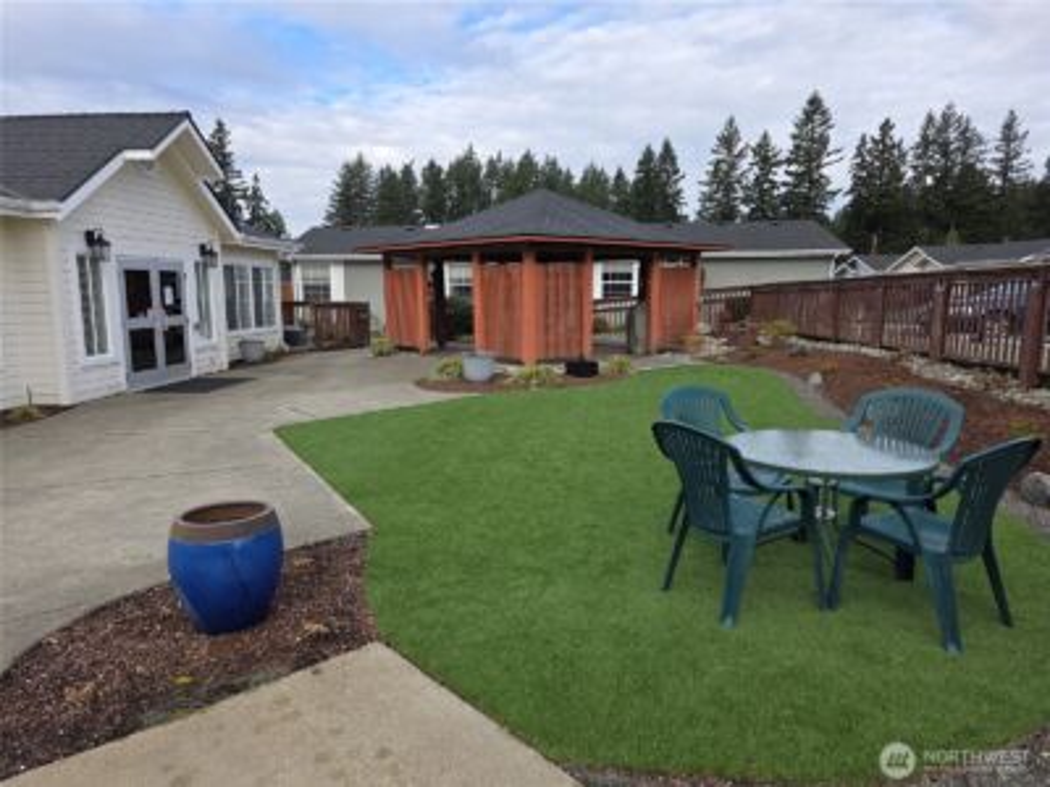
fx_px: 698
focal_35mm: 23
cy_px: 394
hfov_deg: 73.9
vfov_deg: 58.9
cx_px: 525
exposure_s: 1/341
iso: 12
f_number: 1.7
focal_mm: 6.3
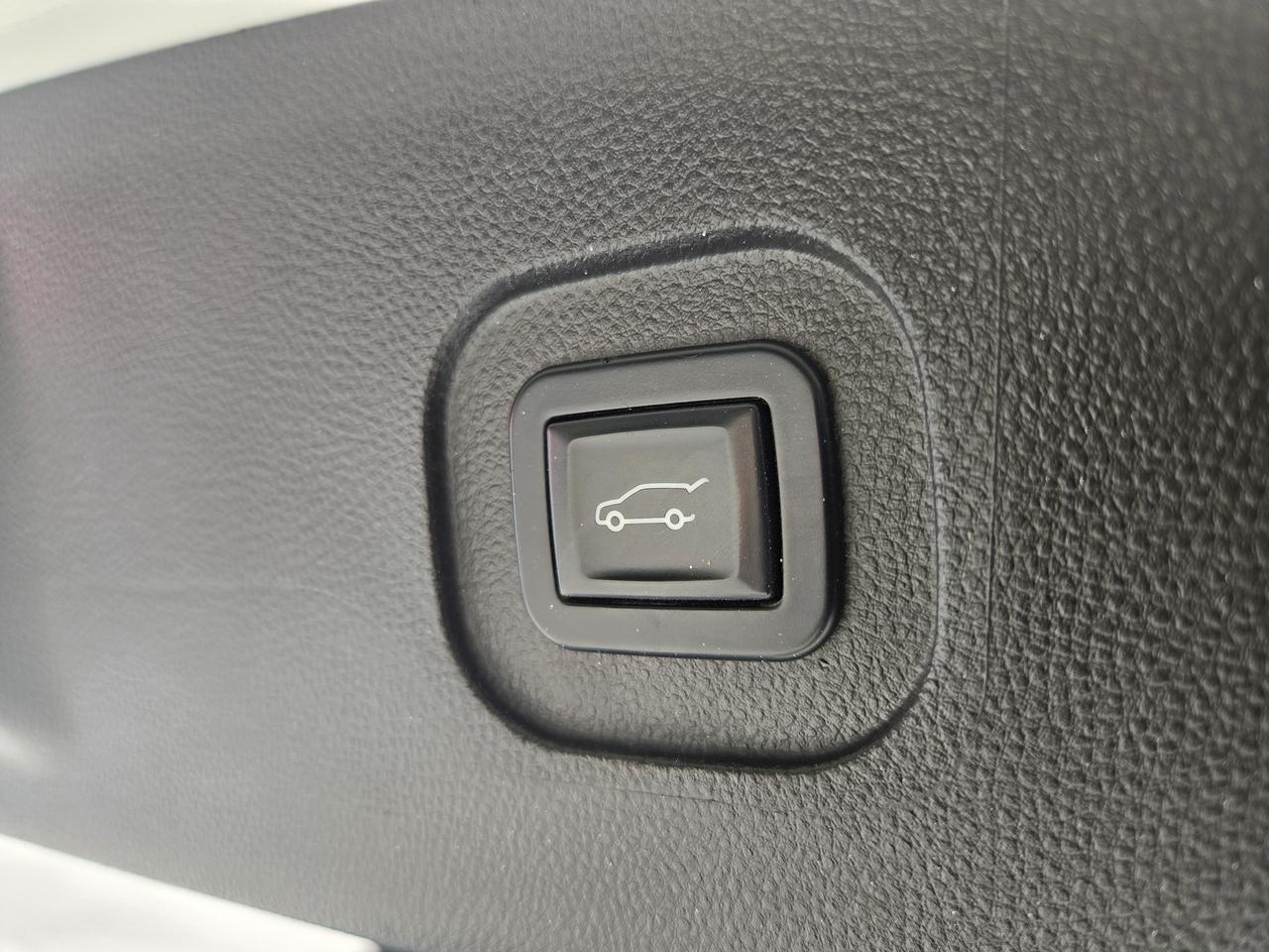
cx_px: 634
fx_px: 843
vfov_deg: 58.9
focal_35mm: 23
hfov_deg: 73.9
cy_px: 476
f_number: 1.8
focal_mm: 5.4
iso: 25
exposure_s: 1/180
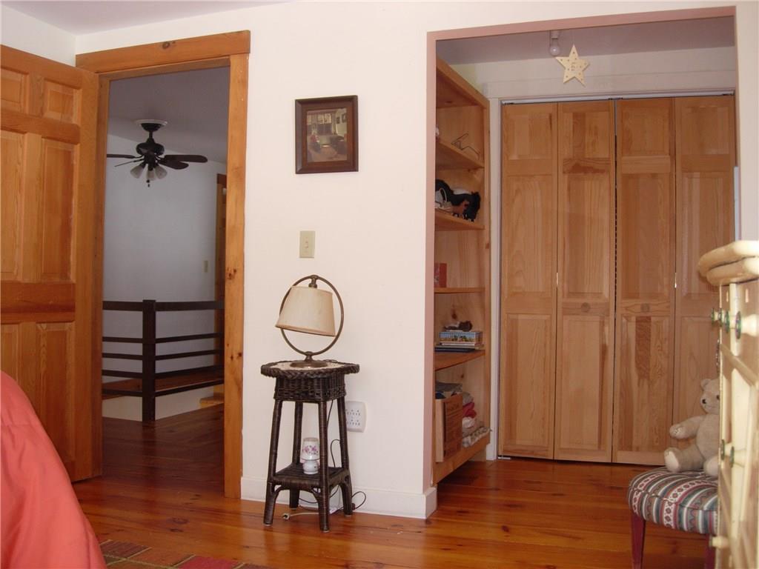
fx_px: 833
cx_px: 380
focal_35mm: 38
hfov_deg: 49.0
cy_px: 284
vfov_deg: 37.7
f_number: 2.8
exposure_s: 1/43.9
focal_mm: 7.8
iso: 79
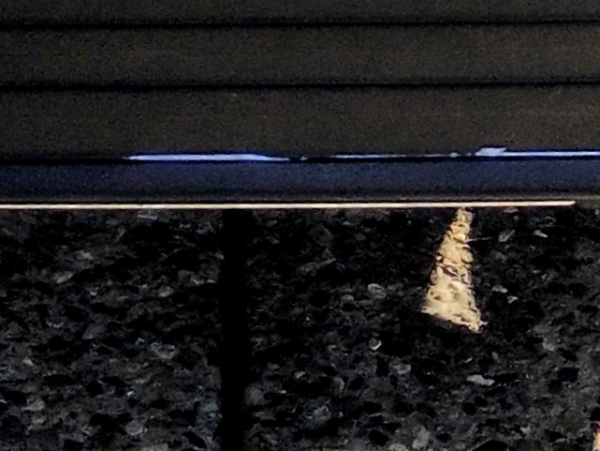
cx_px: 682
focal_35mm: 173
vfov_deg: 7.7
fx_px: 2999
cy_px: -812
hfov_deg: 11.2
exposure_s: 1/492
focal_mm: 4.27
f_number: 1.8
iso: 100
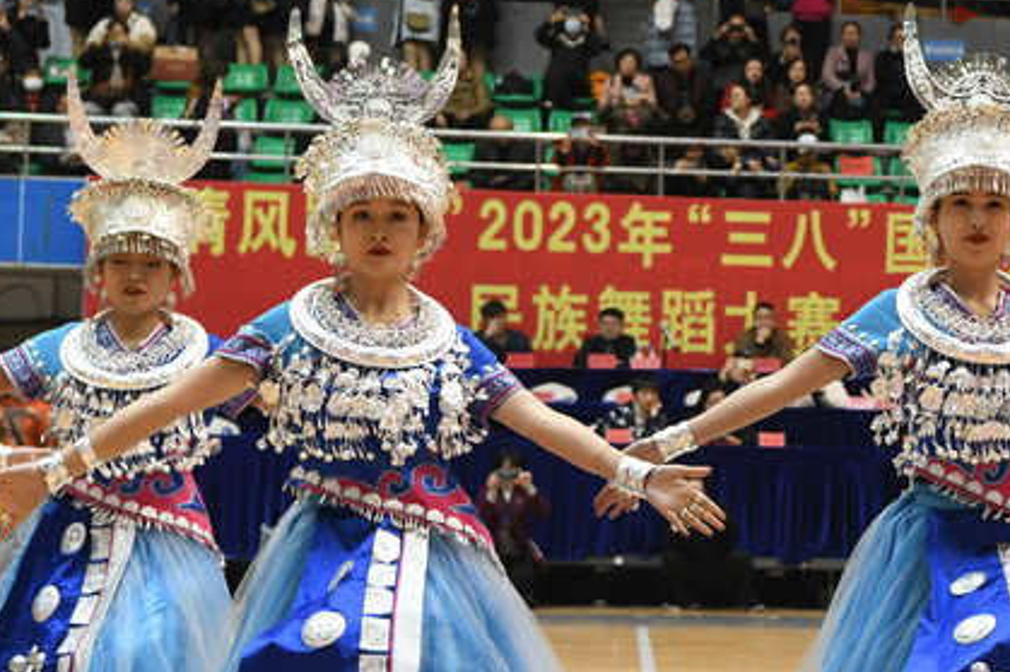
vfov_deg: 12.1
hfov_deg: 17.8
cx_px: 952
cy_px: 326
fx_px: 3169
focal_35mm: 113
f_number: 5.6
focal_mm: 55
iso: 2000
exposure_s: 1/160
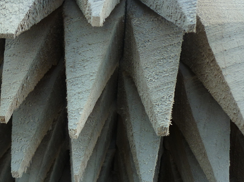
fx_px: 338
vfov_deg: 30.1
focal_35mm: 48
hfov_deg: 38.8
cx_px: 67
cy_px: 117
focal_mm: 5.5
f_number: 2.8
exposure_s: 1/160
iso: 80
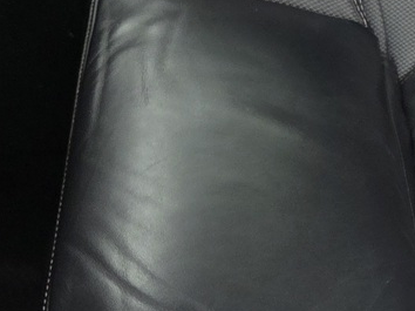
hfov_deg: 16.4
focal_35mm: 104
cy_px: 184
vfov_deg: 14.2
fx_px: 1246
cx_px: 702
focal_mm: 5.4
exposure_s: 1/180
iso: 40
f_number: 1.8
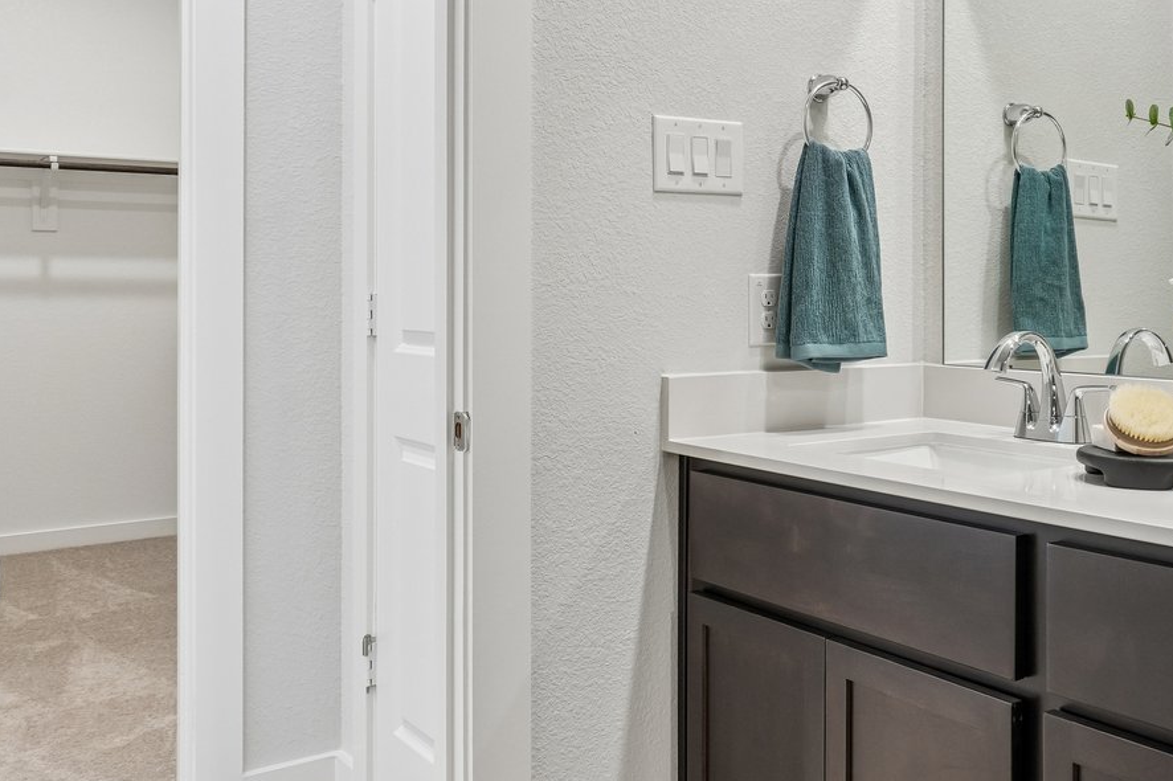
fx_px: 1205
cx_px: 886
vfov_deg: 35.7
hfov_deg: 49.7
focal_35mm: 37
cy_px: 299
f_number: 8
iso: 400
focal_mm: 16
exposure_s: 1/13
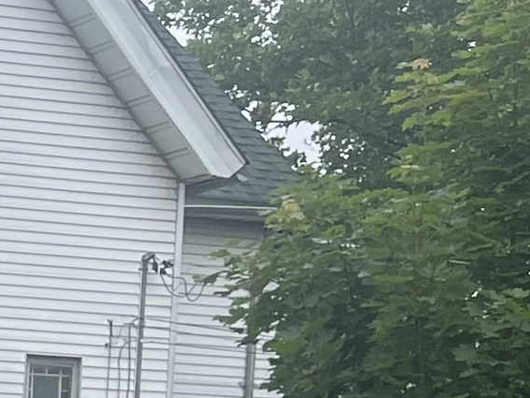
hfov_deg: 11.1
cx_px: -847
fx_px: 2160
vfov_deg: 9.7
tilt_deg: -6.1
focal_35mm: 141
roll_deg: +0.5
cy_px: 831
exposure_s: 1/2924
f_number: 1.6
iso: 50
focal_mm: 5.1
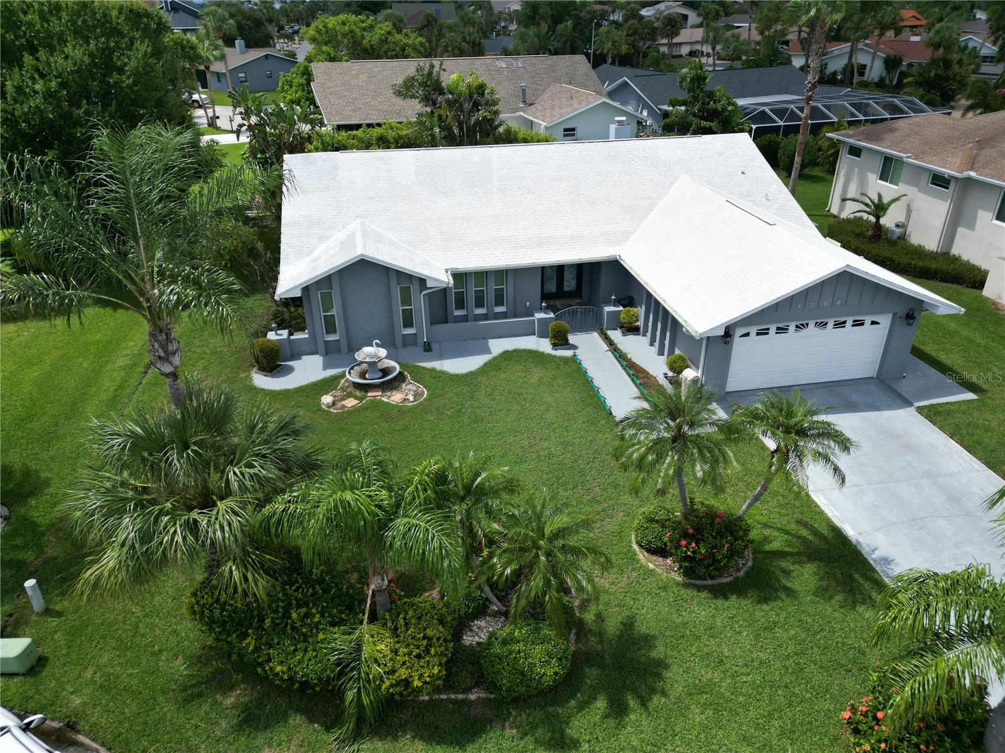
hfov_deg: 71.6
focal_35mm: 24
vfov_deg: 56.8
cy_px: 376
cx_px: 502
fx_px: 697
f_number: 1.7
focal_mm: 6.72
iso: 100
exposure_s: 1/2500
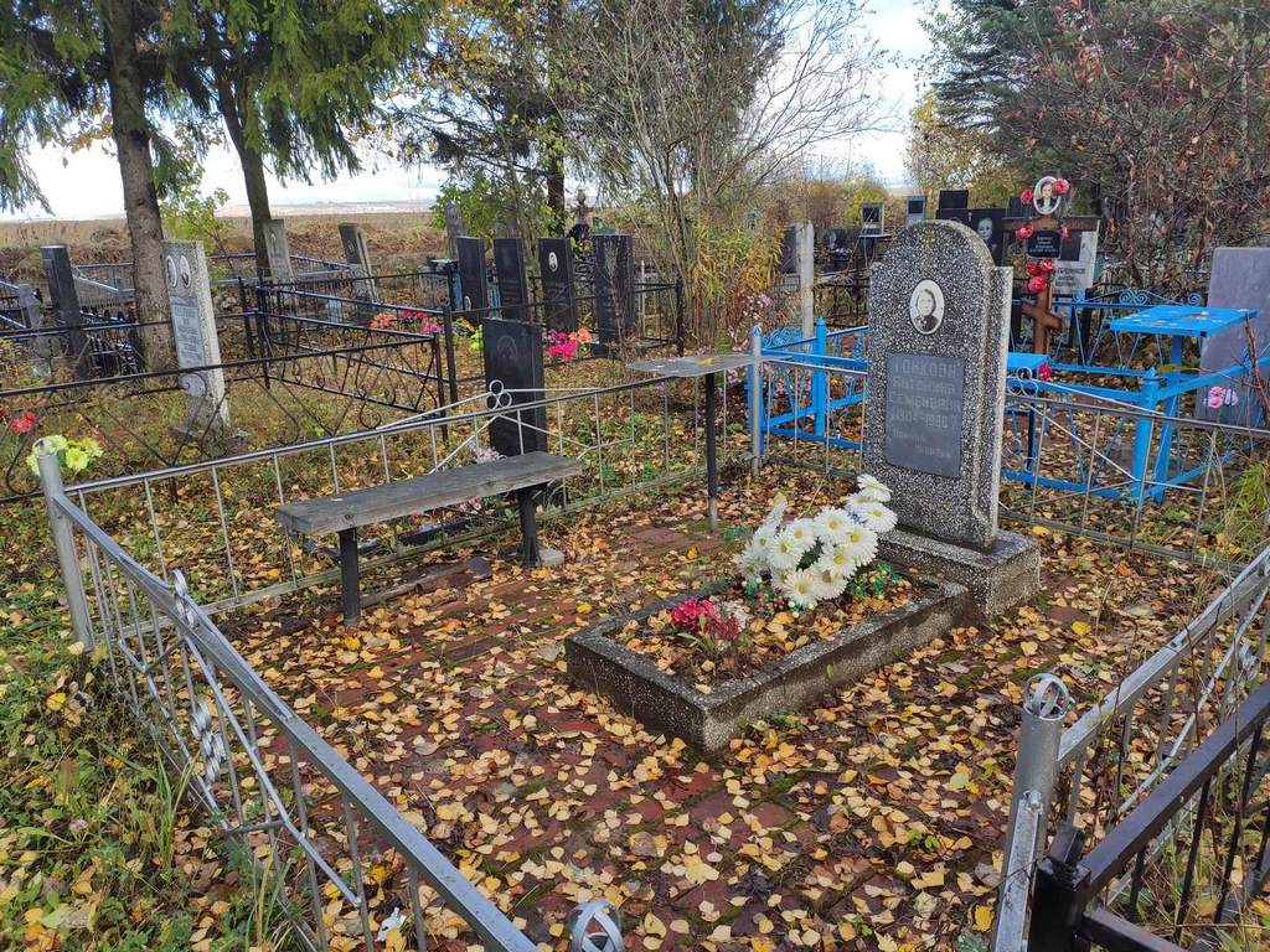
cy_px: 476
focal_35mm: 26
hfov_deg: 67.3
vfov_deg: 53.1
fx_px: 954
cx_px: 635
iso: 112
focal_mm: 4.77
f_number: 1.75
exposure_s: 1/656
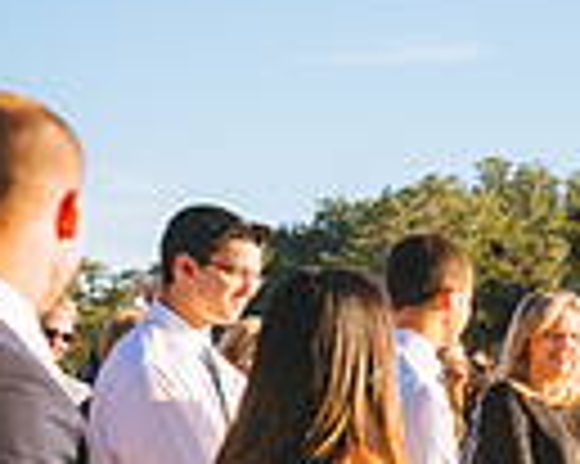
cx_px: 1133
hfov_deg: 14.6
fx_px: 1887
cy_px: 514
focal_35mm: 110
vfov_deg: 13.7
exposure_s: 1/640
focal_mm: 26
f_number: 3.5
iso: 100
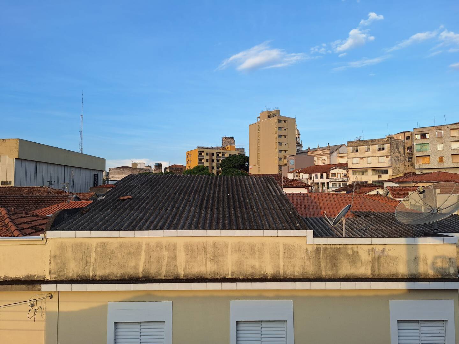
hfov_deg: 73.9
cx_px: 230
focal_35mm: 23
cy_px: 172
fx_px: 305
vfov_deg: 58.9
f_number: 1.8
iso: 40
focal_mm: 5.54
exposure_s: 1/863
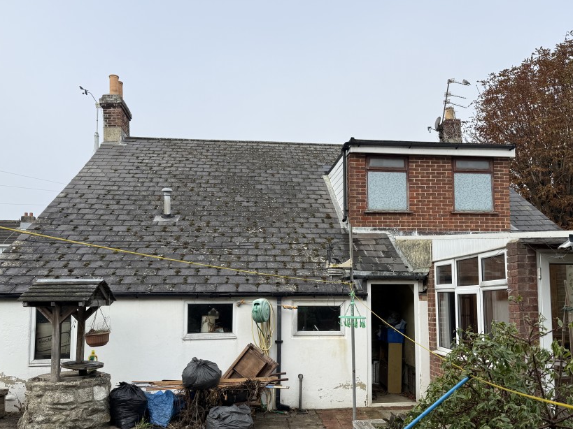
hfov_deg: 59.7
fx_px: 497
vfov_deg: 46.5
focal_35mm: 30
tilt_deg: +5.7
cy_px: 262
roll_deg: +0.1
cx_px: 328
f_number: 1.78
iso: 80
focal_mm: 6.76
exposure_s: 1/2370
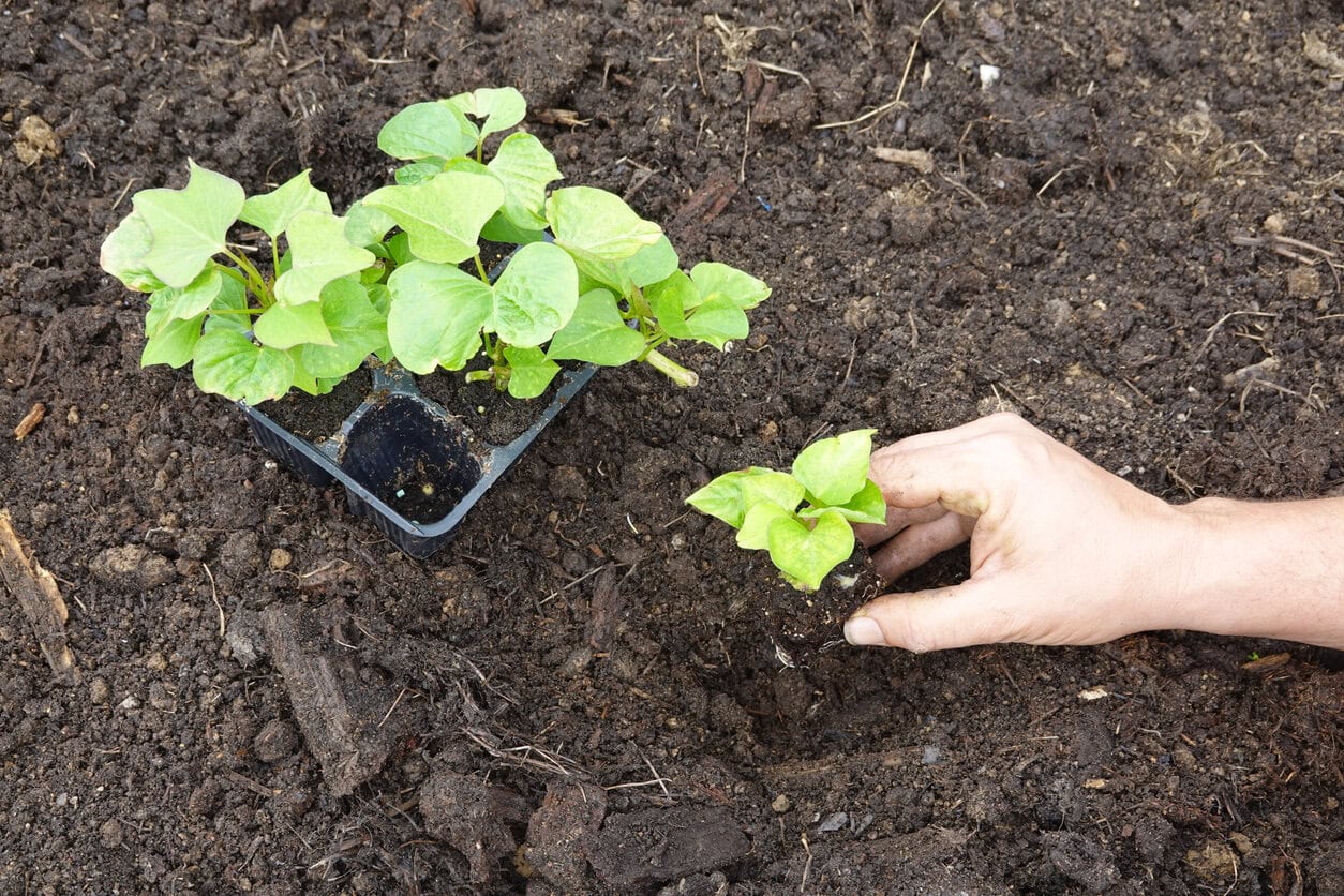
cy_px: 448
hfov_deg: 36.9
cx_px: 672
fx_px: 2016
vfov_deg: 25.1
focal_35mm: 54
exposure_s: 1/80
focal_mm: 19.8
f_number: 4
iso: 100
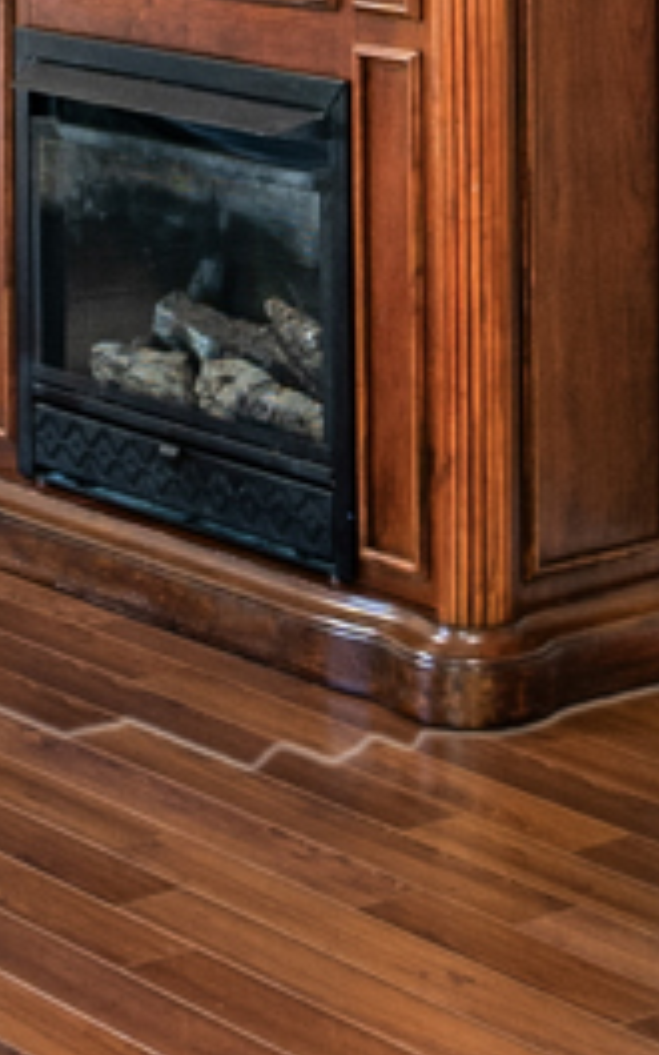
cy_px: -214
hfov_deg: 9.7
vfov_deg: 14.9
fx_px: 3879
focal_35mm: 135
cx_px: 467
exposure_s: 2
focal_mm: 14
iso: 200
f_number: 8
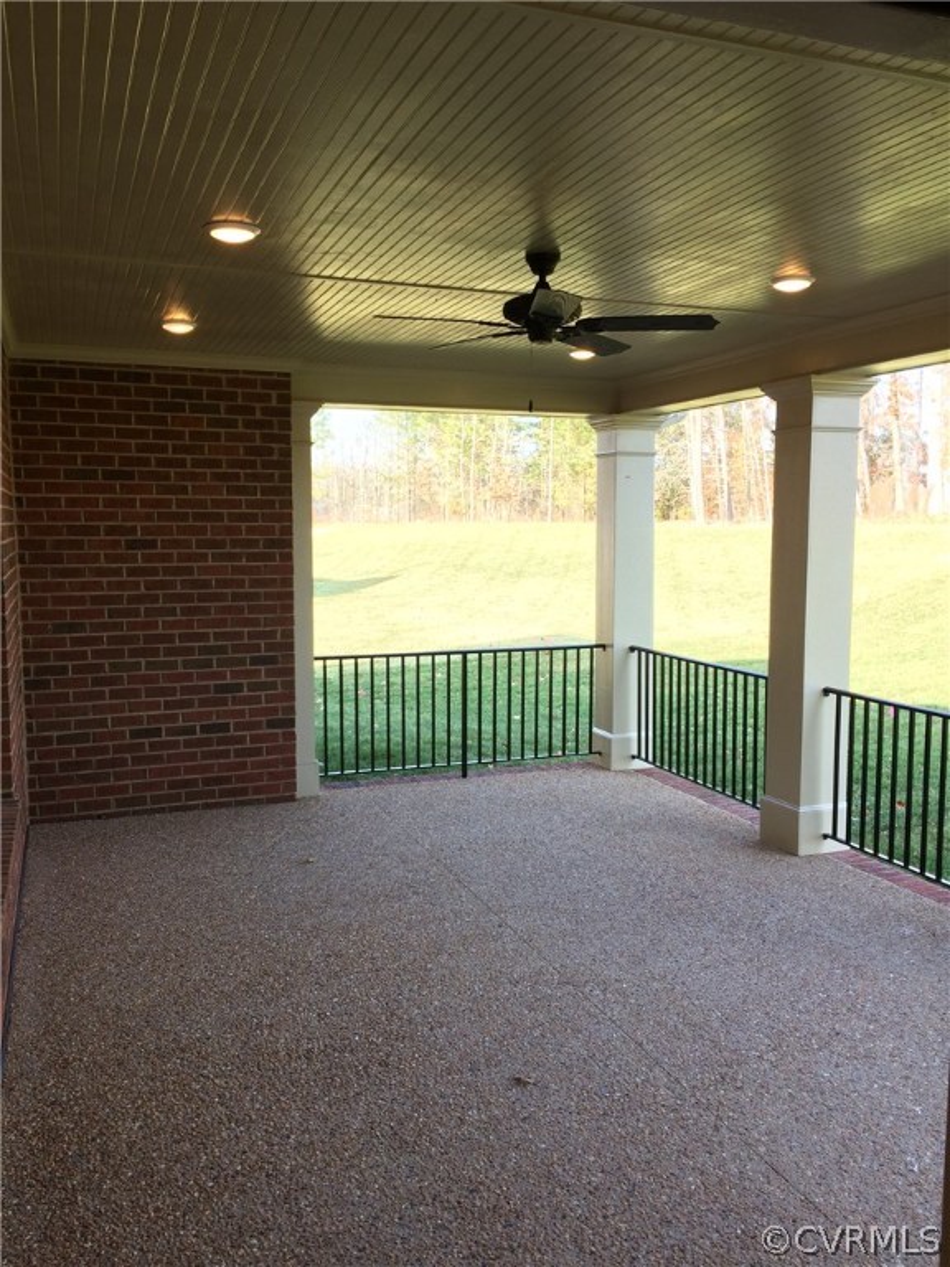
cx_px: 475
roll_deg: +1.4
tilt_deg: -7.4
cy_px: 634
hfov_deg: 48.2
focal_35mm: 29
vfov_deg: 61.7
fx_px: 1061
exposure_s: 1/120
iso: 40
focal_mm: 4.15
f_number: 2.2
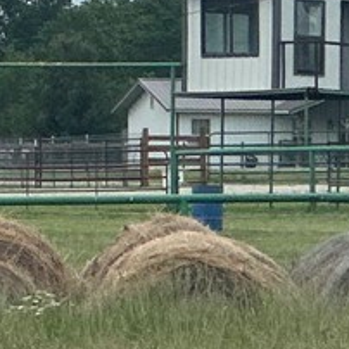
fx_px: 7380
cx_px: -235
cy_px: -79
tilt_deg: +2.8
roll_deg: -0.6
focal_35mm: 647
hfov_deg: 2.7
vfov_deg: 2.7
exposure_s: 1/364
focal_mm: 9
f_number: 2.8
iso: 32
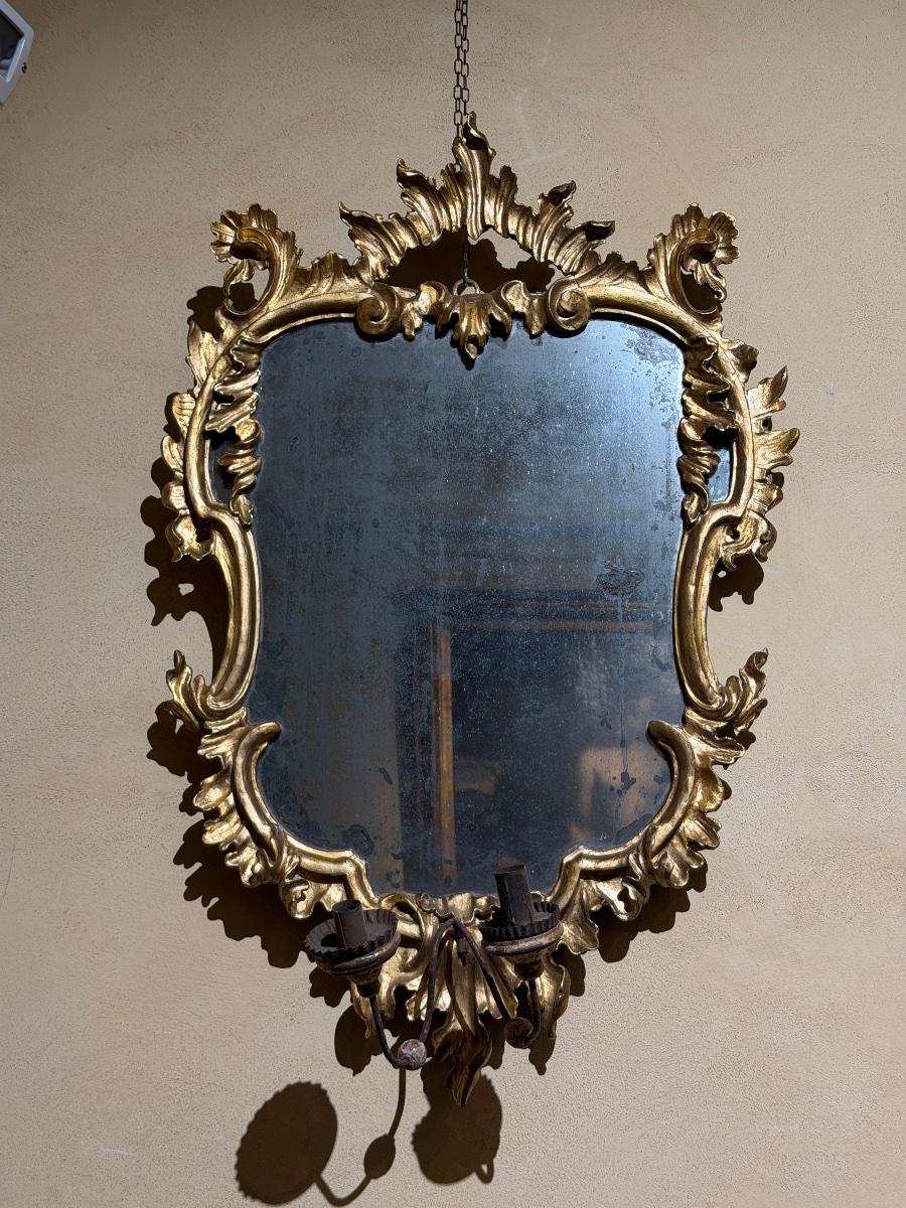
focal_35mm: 48
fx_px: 1675
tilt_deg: +18.1
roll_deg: -0.4
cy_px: 604
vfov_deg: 39.7
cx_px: 453
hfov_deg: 30.3
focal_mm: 6.76
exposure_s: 1/50
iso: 50
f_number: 1.78
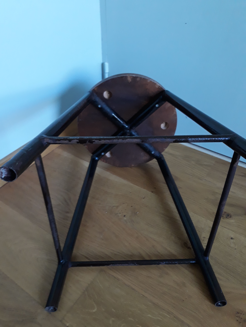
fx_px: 256
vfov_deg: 65.3
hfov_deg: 51.4
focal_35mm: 27
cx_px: 123
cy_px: 164
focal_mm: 3.71
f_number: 1.7
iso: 160
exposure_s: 1/25
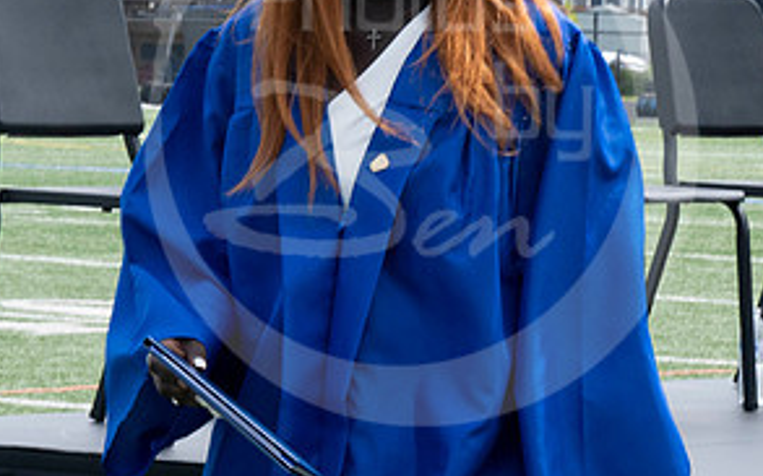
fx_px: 6195
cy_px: -146
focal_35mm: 298
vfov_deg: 4.4
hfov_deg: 7.0
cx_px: 163
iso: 200
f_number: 13
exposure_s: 1/250
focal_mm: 70
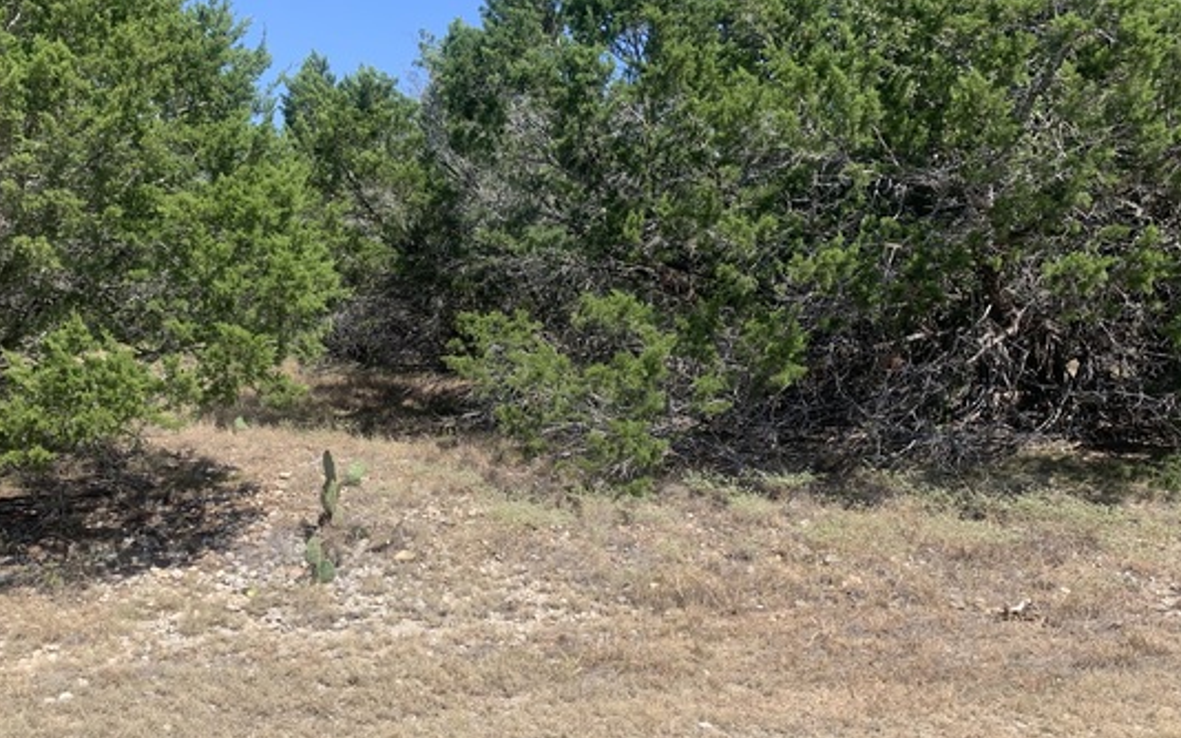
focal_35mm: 33
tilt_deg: -4.5
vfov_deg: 38.3
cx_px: 484
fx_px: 1062
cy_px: 384
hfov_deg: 57.8
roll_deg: +1.9
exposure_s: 1/1406
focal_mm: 4.25
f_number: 1.8
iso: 25
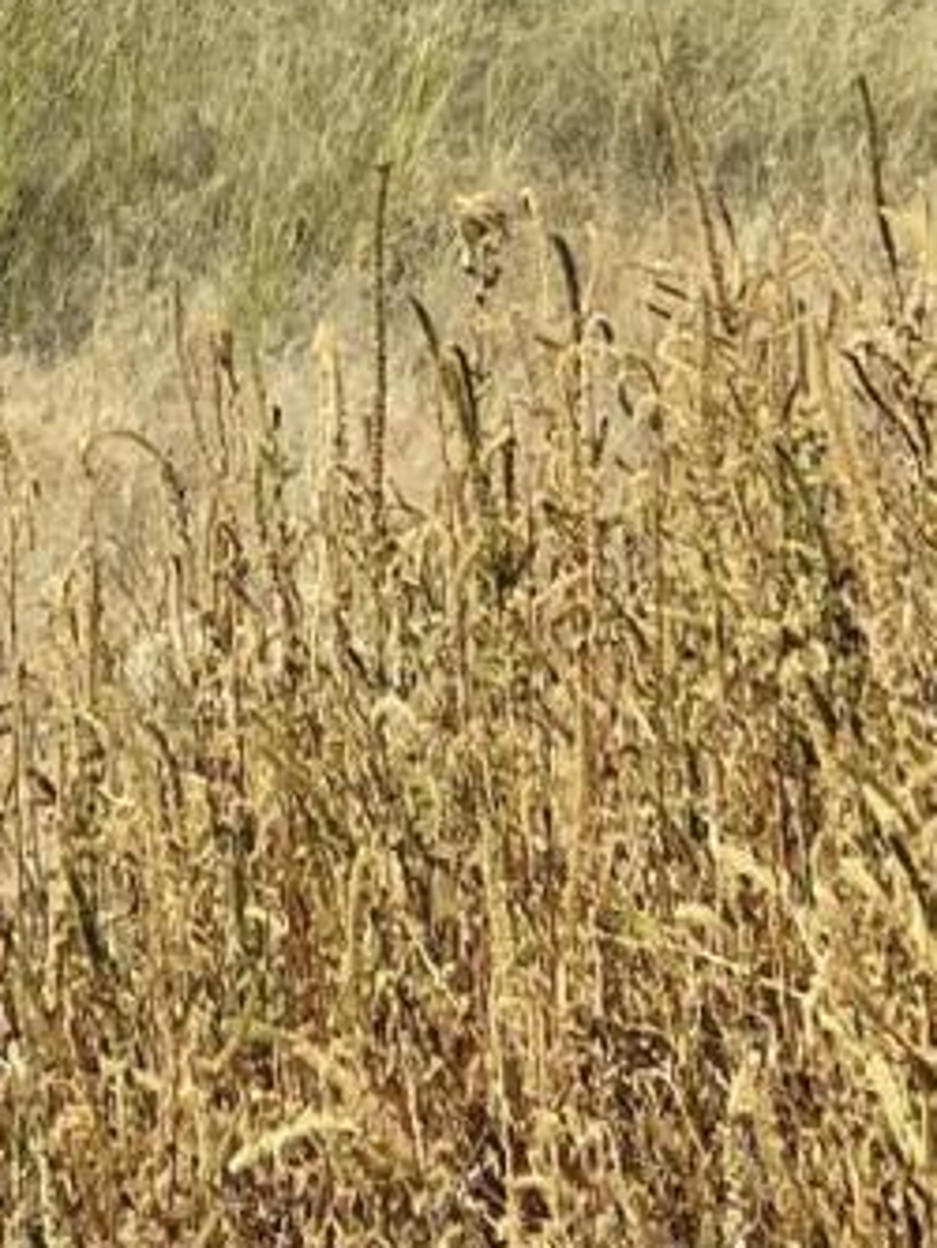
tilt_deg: +1.7
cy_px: -1938
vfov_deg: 10.5
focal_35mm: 156
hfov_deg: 9.5
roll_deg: -1.2
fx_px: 5627
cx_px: 64
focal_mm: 5.1
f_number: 1.6
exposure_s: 1/6250
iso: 32
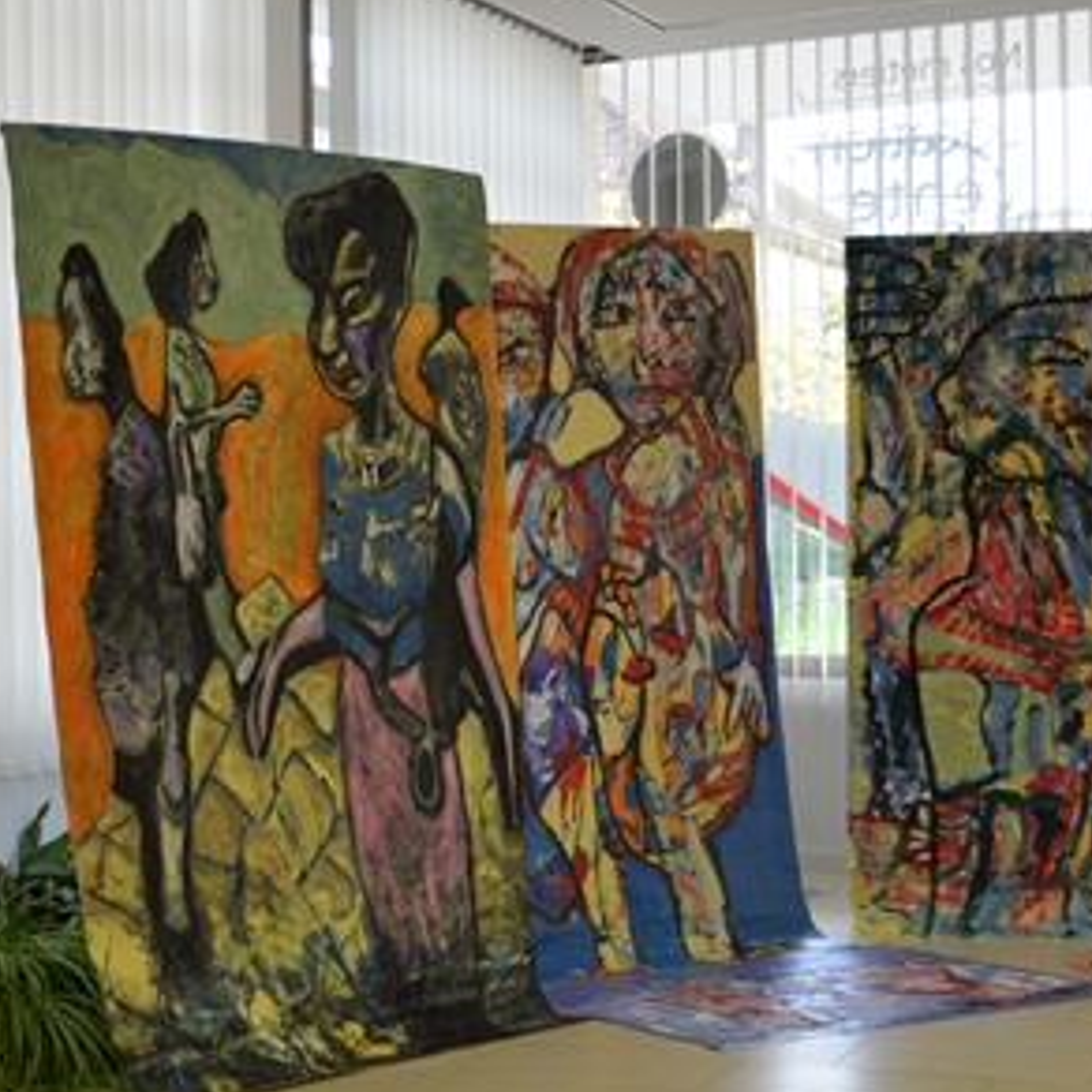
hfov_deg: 25.4
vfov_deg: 25.7
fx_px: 2391
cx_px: 277
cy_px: 591
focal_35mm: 67
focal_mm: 24
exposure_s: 1/60
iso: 450
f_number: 4
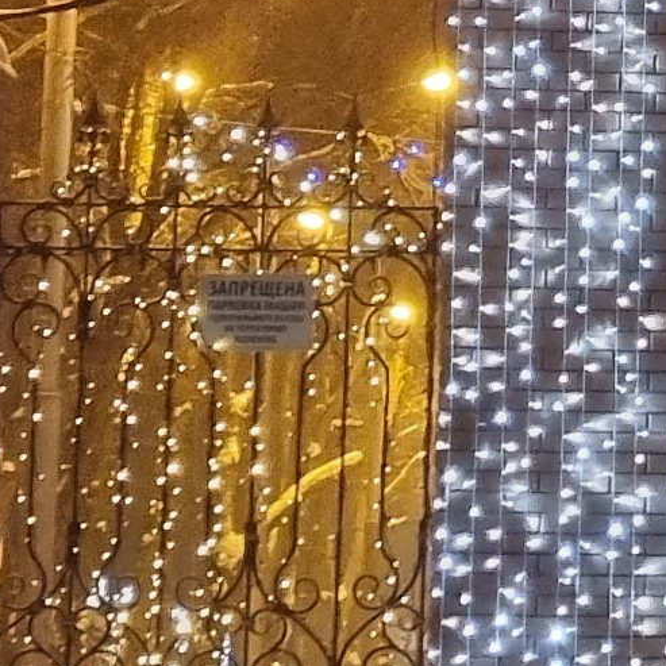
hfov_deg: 8.9
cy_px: 100
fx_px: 4092
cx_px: 1200
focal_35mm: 188
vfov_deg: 9.3
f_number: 1.8
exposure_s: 1/50
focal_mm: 5.4
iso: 800
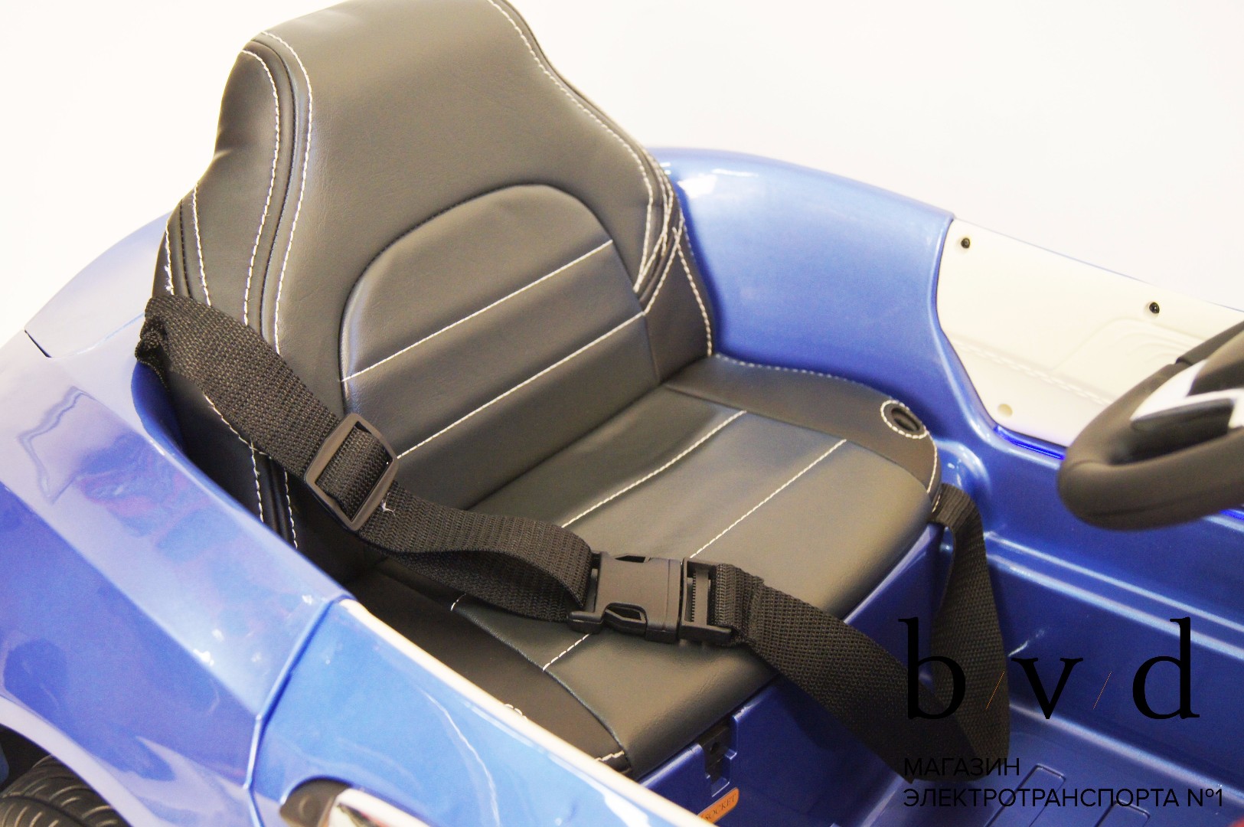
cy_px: 414
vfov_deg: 29.8
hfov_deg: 43.6
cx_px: 622
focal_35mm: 45
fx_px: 1553
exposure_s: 1/50
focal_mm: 30
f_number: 4.5
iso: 1000
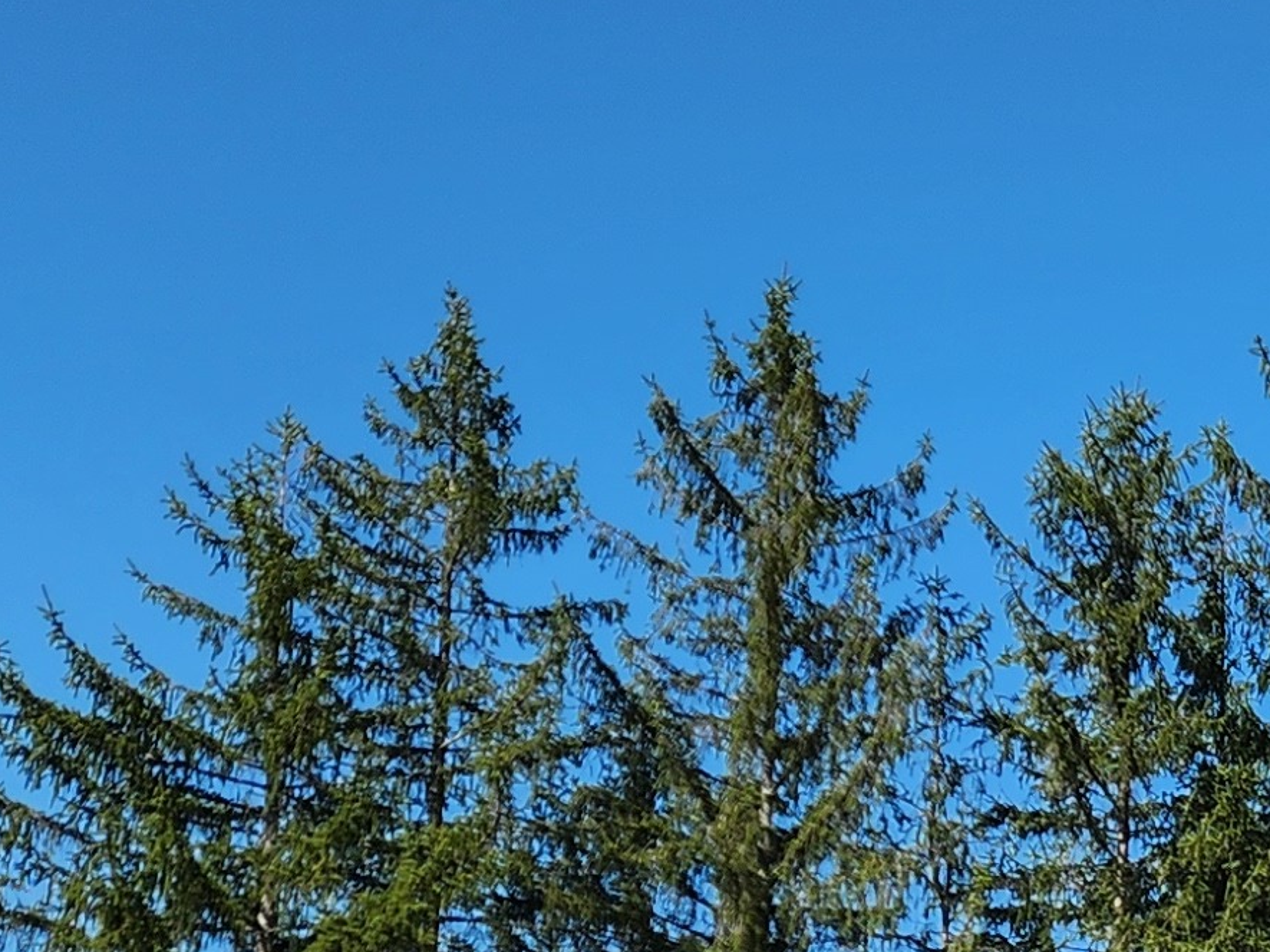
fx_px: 3814
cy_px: 1729
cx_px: 2013
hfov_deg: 16.8
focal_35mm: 104
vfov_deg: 12.9
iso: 20
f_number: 1.8
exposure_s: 1/1546
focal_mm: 5.4
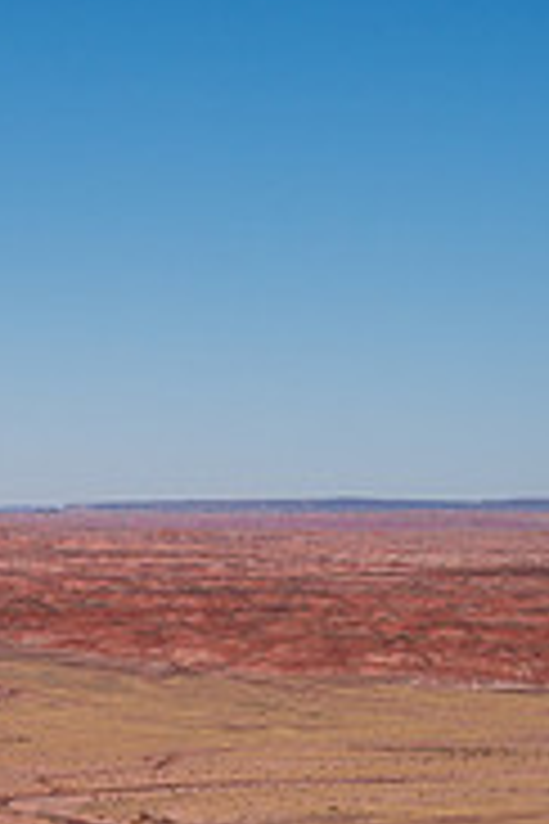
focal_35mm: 186
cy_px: 401
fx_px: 4254
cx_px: -516
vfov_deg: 11.1
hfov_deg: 7.1
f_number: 8
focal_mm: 58
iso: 200
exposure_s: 1/1600
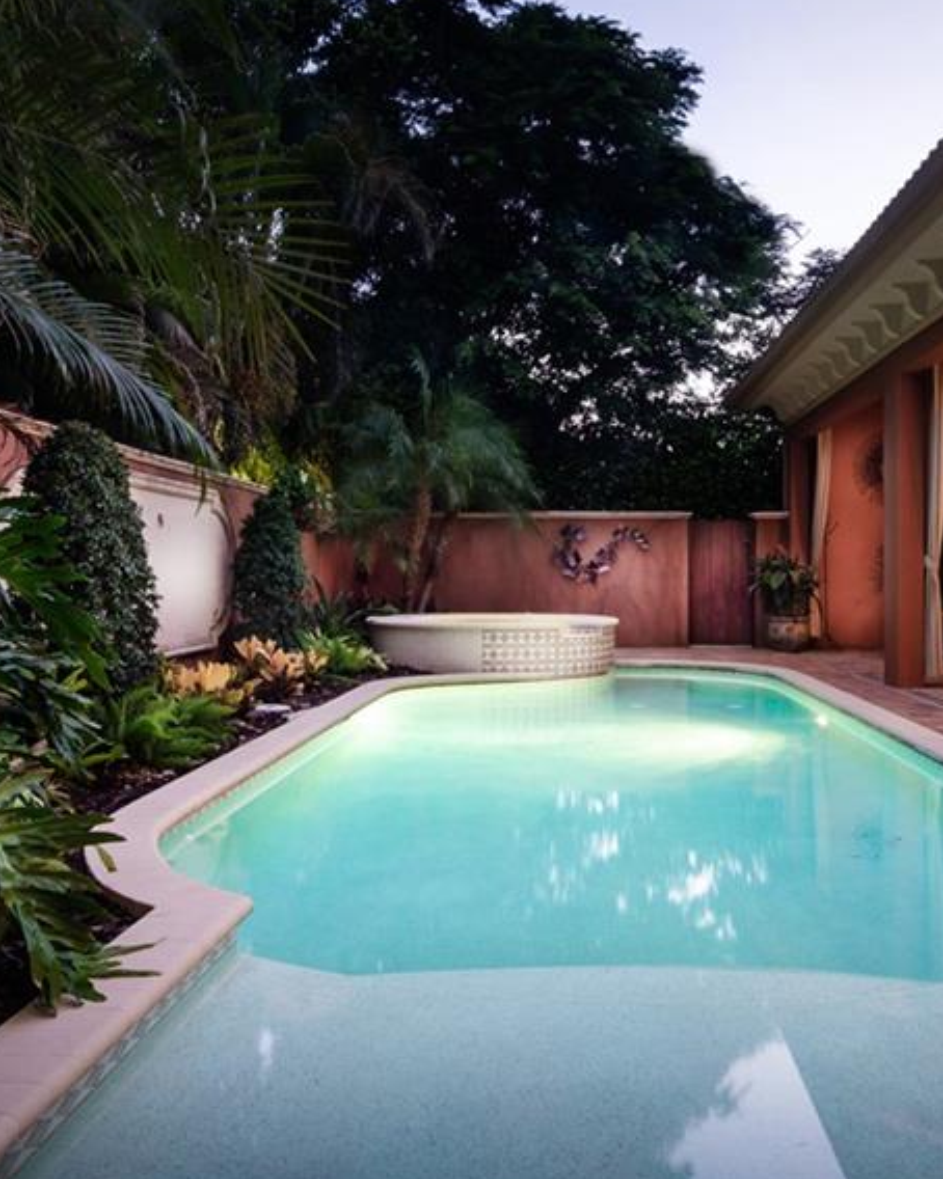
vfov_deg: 62.4
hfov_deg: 51.5
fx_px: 972
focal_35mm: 28
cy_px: 547
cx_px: 553
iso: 200
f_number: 10
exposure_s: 5
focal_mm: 11
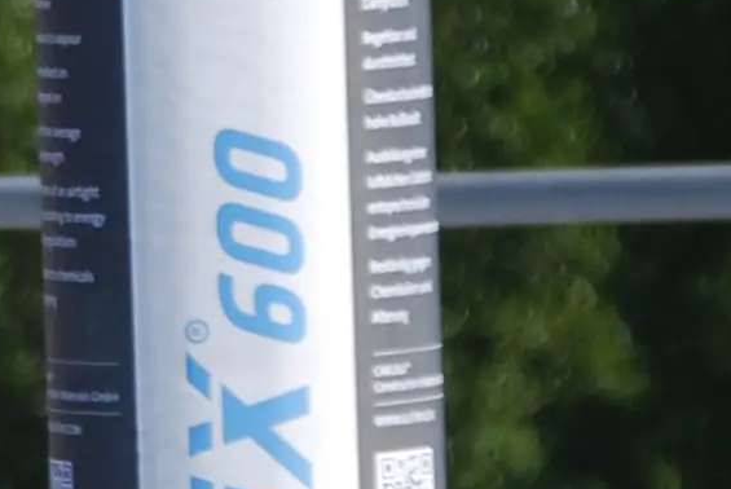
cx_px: -508
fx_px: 16586
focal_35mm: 816
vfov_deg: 1.7
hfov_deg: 2.5
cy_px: 384
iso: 100
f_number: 5.6
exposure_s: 1/500
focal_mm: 80
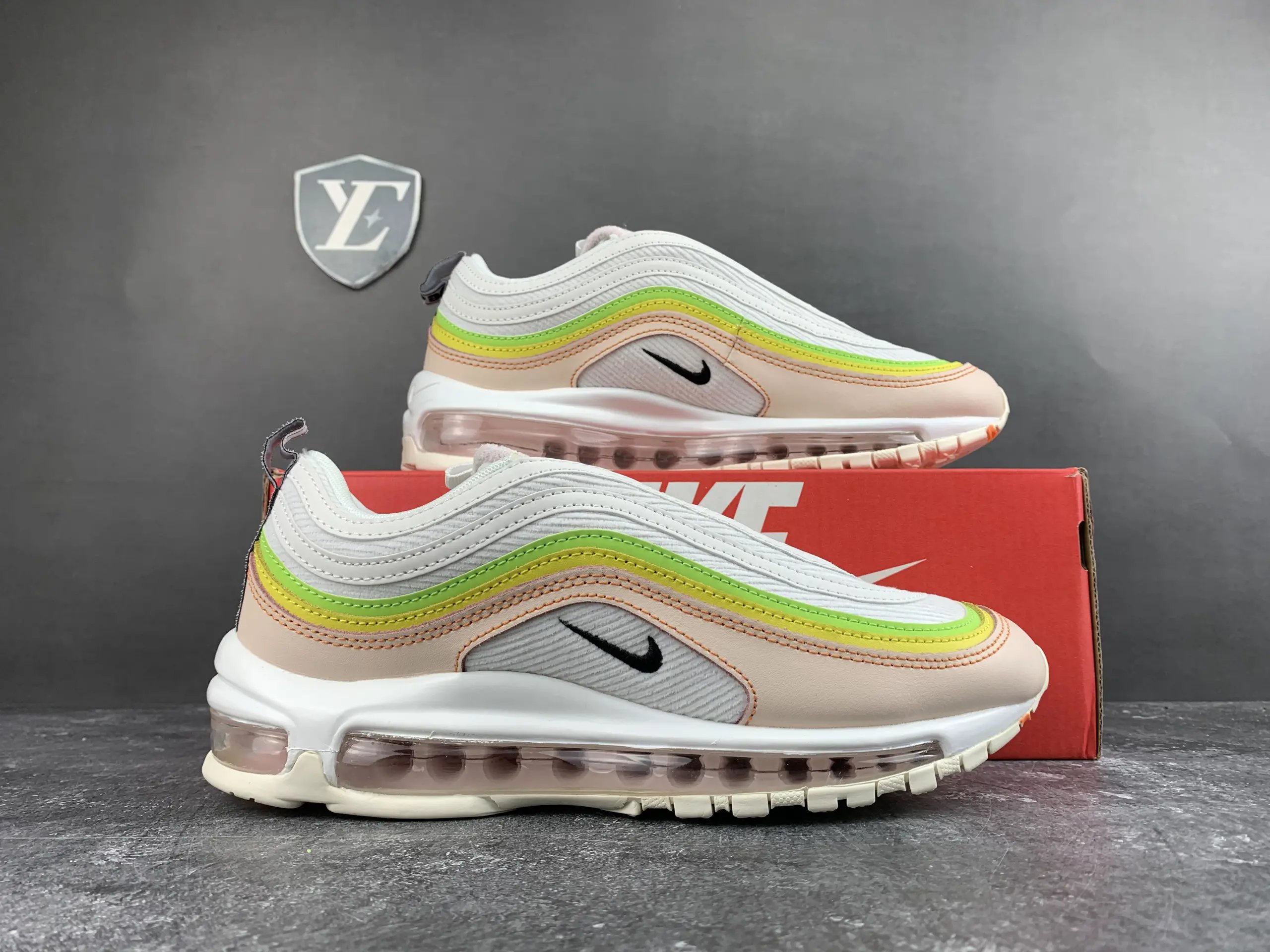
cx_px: 635
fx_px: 954
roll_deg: +0.7
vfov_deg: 53.1
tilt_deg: +8.1
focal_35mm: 26
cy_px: 476
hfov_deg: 67.3
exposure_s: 1/146
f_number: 1.8
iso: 25
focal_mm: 4.25
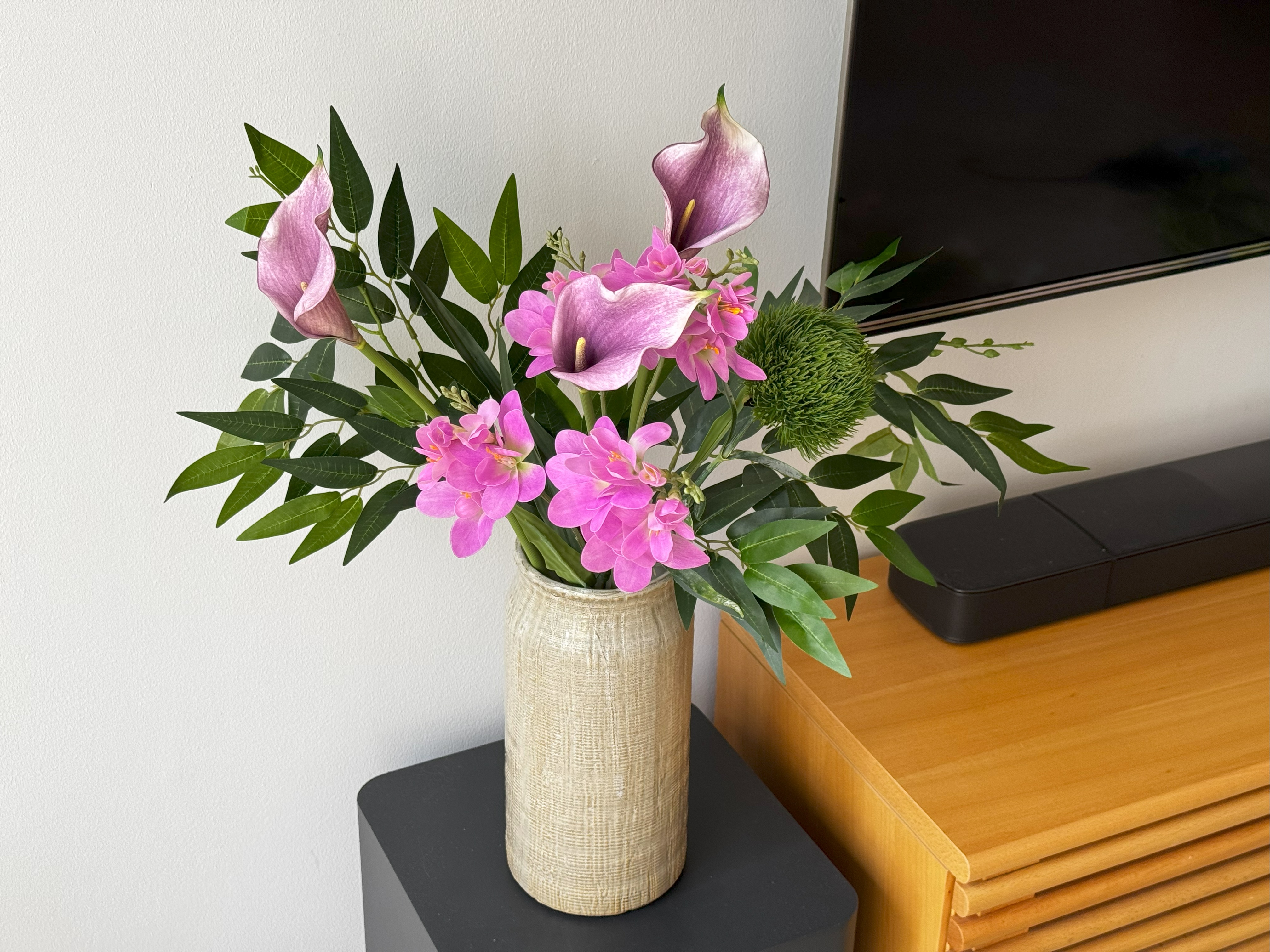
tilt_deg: -29.5
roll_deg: -0.7
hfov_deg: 39.7
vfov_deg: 30.3
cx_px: 635
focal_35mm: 48
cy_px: 476
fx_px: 1761
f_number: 1.78
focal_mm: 6.76
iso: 100
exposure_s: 1/99
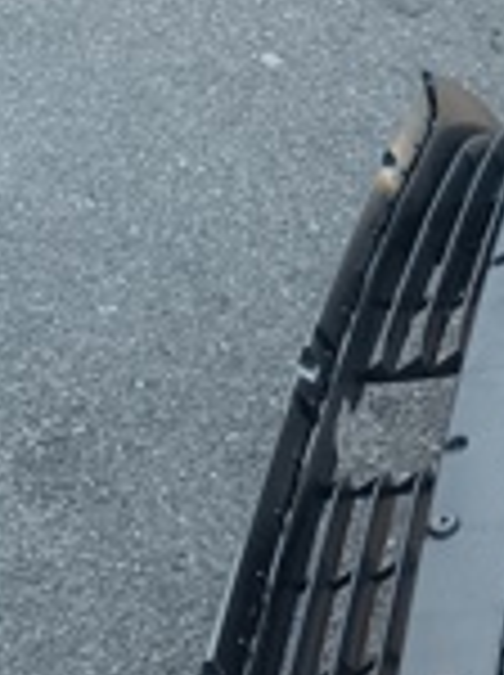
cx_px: 508
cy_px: 994
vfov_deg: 21.5
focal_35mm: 77
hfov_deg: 18.6
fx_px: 1499
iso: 213
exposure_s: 1/100
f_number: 1.65
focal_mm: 6.14
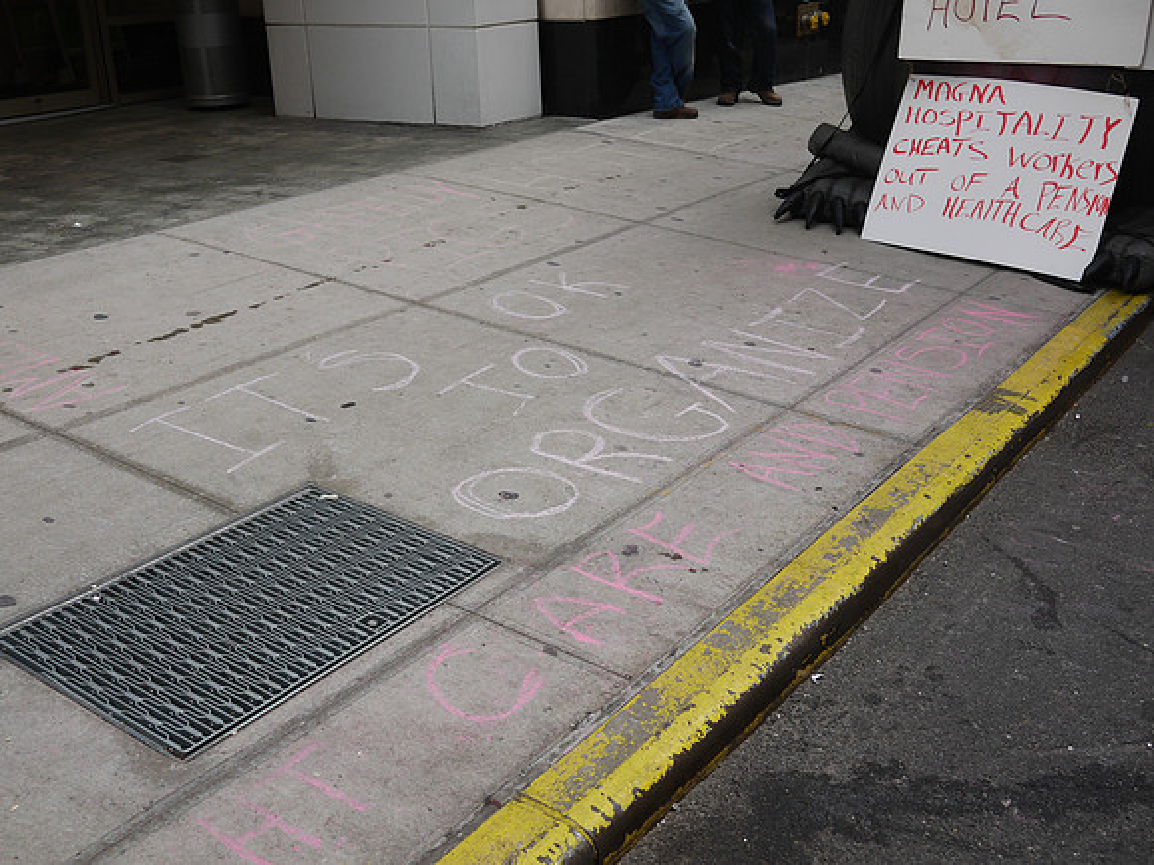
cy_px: 432
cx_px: 577
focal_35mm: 40
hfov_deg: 46.8
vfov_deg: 36.0
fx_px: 1333
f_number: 4
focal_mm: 20
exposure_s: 1/125
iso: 100
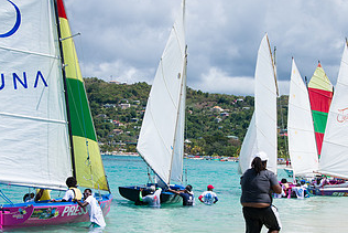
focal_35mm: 88
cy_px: 147
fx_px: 851
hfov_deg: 23.1
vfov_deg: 15.5
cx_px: 200
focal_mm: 48
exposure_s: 1/320
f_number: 8
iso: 64
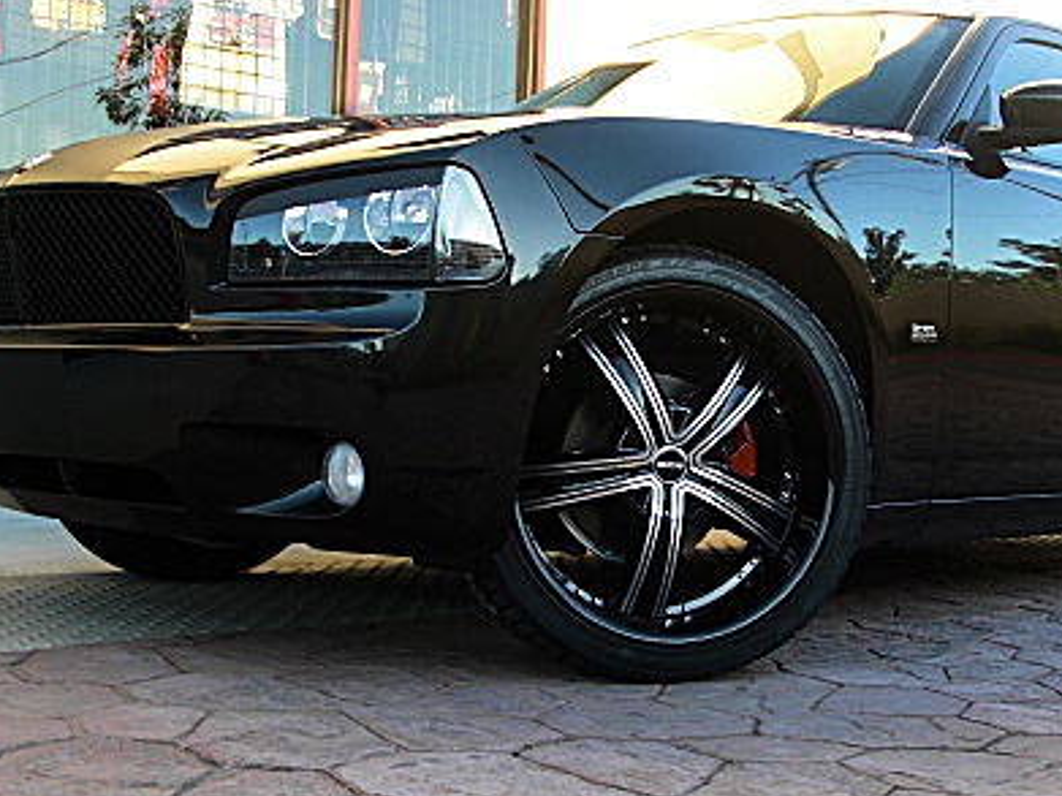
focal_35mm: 59
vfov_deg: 24.8
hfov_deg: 32.6
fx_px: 1810
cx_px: 627
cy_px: 475
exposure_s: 1/80
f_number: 2.8
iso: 50
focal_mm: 6.3
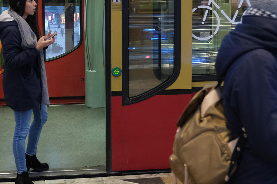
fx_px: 554
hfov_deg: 28.1
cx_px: 121
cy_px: 47
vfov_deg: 18.8
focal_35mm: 72
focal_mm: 22.7
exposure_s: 1/60
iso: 2000
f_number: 2.8
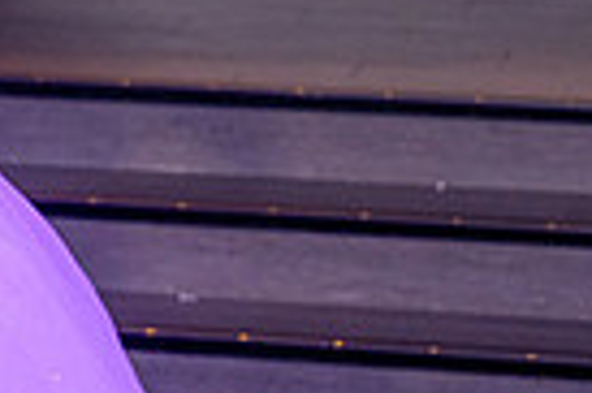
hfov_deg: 6.7
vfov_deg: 4.6
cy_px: 84
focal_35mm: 296
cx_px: -622
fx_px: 4862
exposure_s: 1/125
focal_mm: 70
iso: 1000
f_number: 3.5
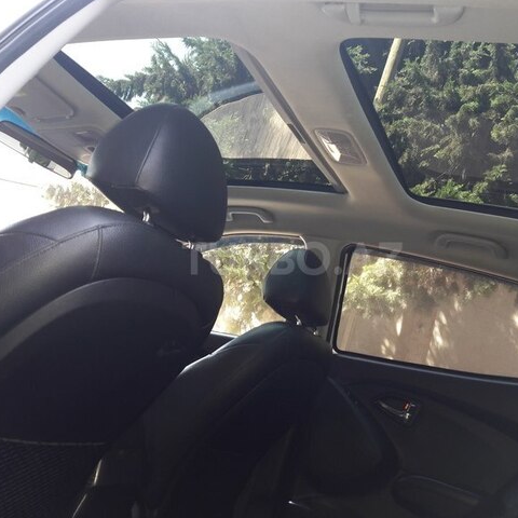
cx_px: 292
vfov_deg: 48.5
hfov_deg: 48.3
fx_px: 576
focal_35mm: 34
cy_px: 258
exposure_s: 1/33
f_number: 1.9
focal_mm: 3.7
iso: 50
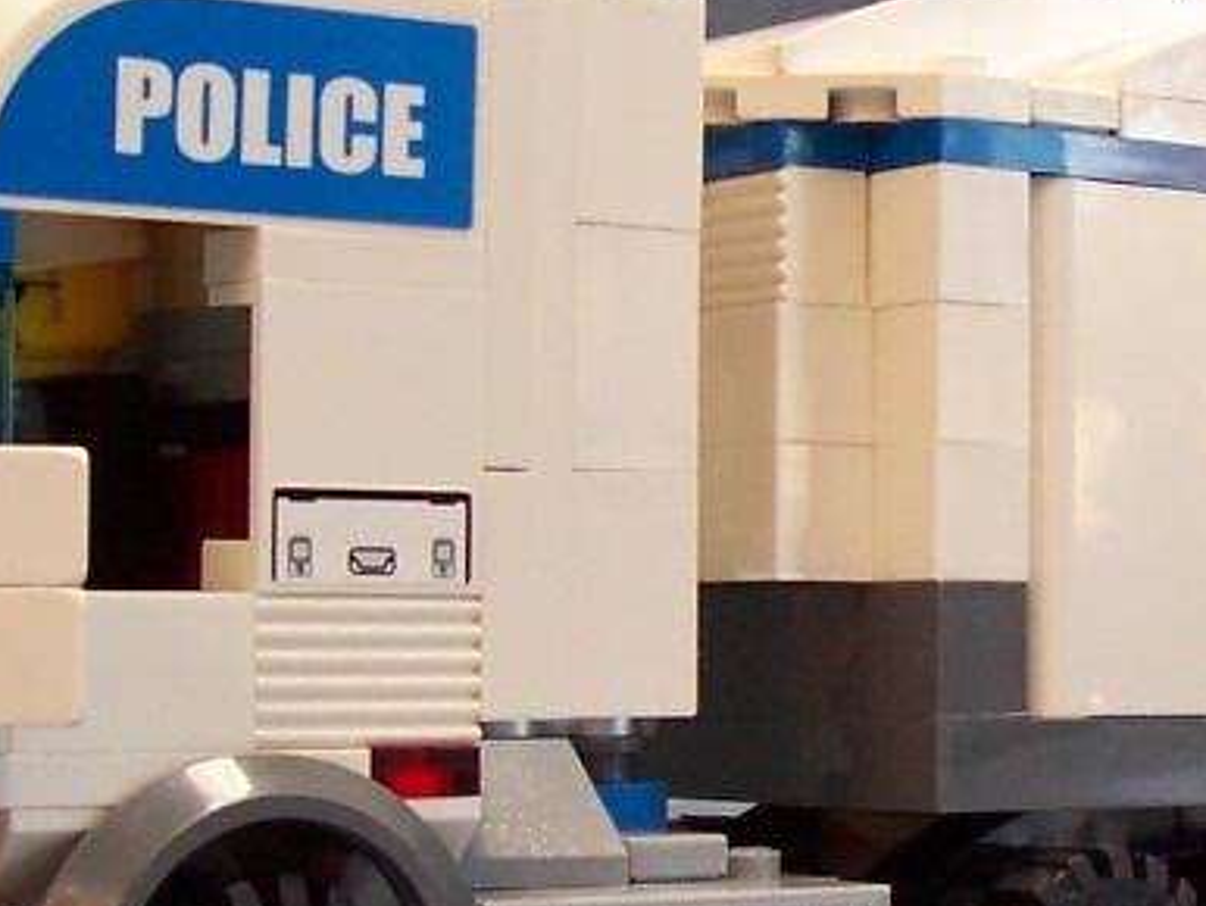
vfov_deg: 12.9
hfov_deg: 16.8
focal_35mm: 115
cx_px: 1197
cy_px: 534
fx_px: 4009
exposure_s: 1/45
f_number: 2.8
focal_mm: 5.6
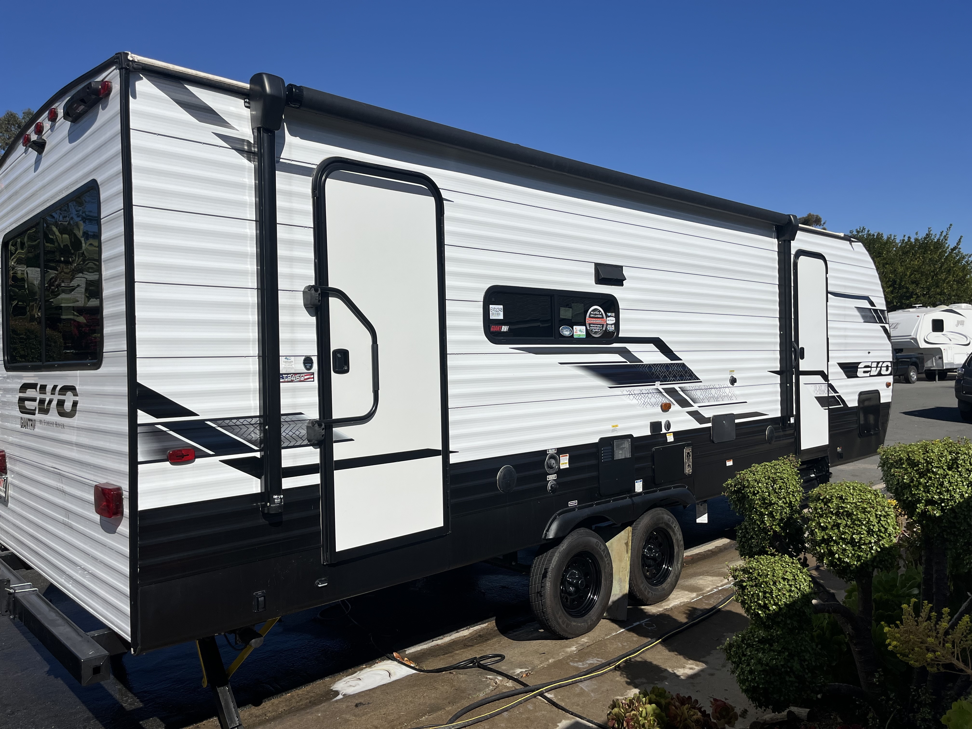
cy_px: 364
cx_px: 486
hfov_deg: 67.3
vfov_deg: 53.1
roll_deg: +0.7
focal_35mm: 26
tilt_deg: -2.9
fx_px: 730
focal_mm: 5.1
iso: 50
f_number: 1.6
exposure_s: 1/11905
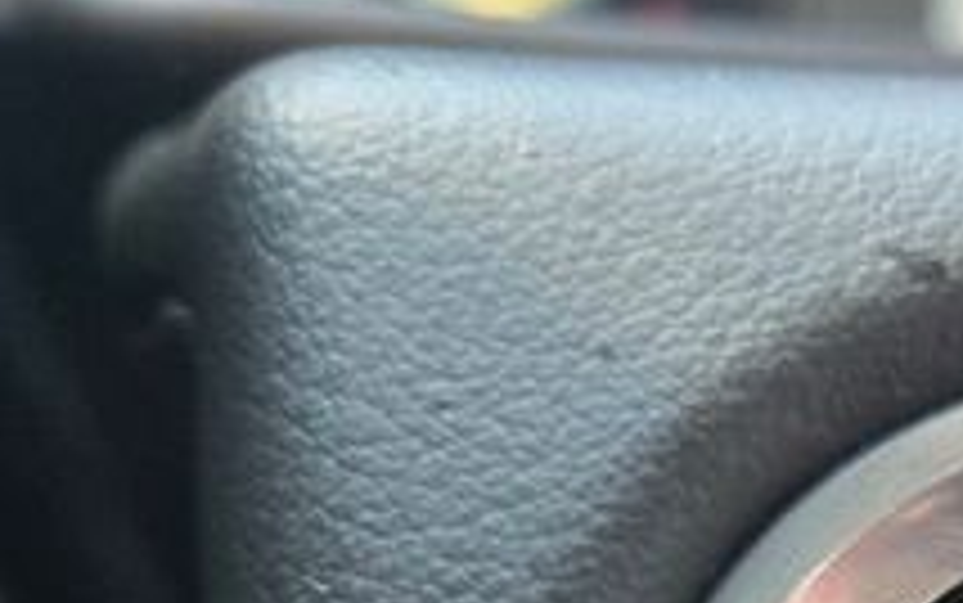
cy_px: 1053
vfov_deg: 15.6
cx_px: 1148
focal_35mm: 73
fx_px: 1917
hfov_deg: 25.4
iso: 320
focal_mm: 5.4
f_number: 1.8
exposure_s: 1/61
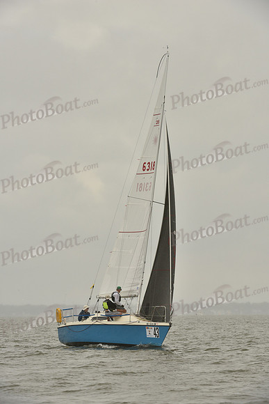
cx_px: 134
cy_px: 202
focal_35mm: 200
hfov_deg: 6.9
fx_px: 2240
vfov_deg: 10.3
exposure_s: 1/800
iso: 400
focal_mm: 200
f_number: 11
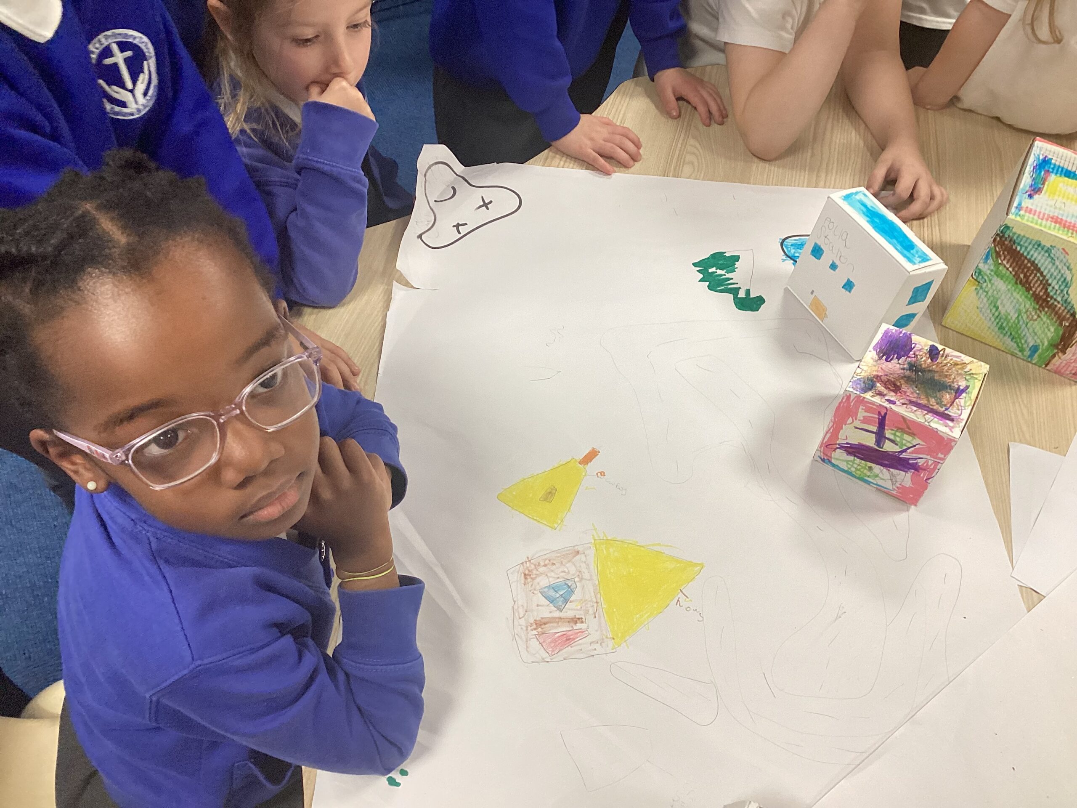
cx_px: 538
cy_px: 404
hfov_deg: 58.4
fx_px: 964
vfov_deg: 45.4
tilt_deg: -51.9
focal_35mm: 31
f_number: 2.4
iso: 50
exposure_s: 1/50
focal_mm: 3.3
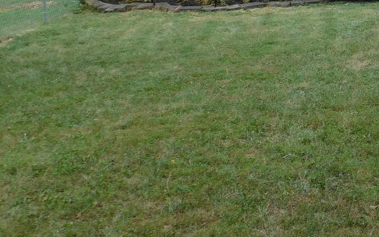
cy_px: -49
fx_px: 826
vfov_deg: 15.7
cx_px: 465
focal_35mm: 80
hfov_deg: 23.4
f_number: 3.2
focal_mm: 5.3
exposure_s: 1/250
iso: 125
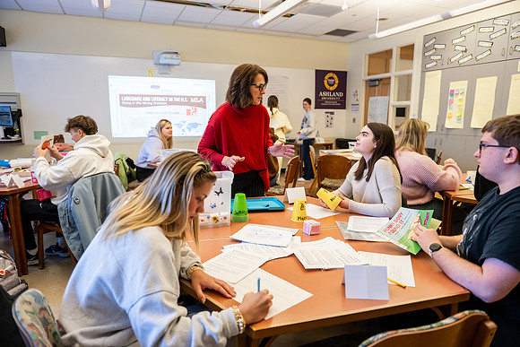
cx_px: 260
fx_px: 347
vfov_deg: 53.2
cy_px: 174
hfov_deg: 73.7
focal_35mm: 24
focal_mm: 24
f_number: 2.8
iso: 800
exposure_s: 1/160
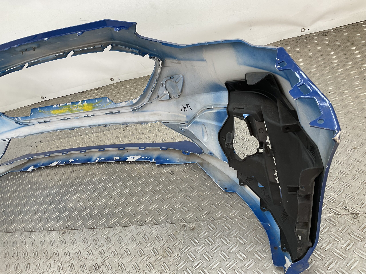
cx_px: 183
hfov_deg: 61.7
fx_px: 307
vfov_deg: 48.2
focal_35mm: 29
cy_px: 137
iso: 25
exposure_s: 1/120
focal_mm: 3
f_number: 1.8
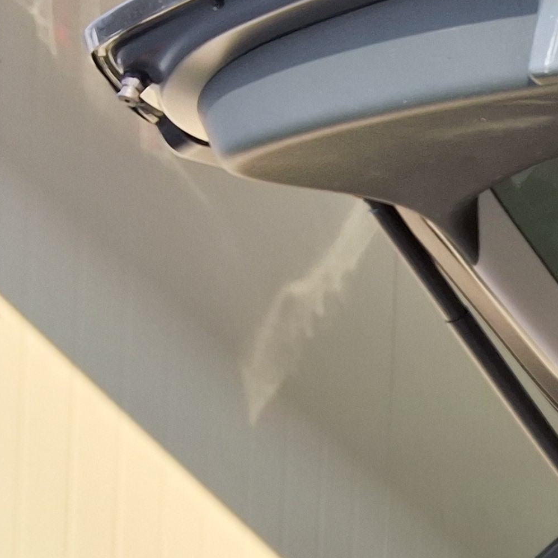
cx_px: 783
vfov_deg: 20.9
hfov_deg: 19.3
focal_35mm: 81
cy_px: 509
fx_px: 1477
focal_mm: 2.91
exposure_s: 1/280
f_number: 1.9
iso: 32
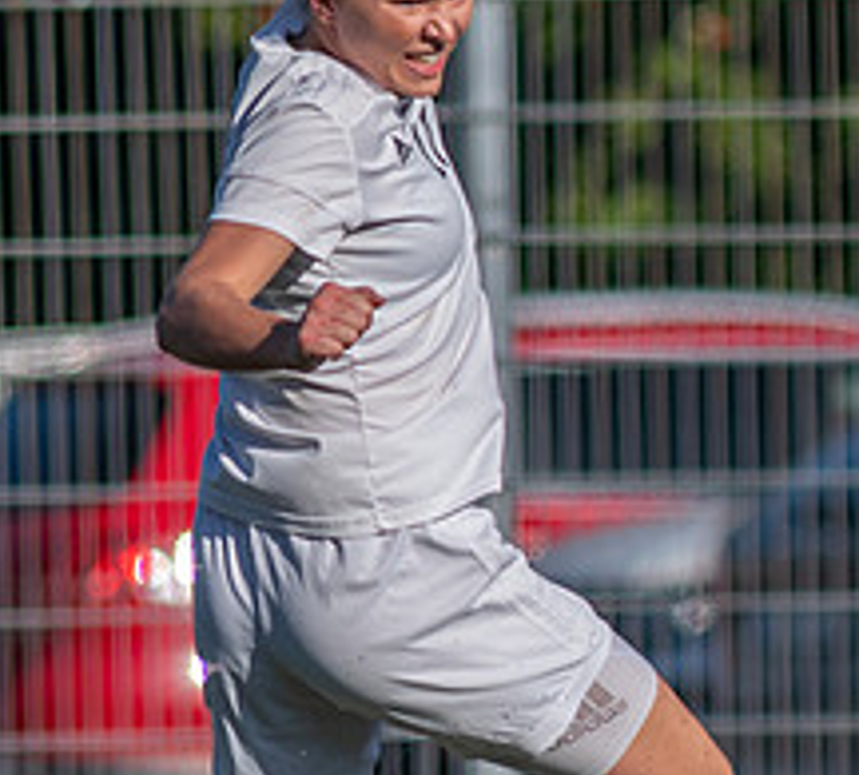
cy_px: 838
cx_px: 1560
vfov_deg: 1.0
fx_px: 43568
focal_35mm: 1629
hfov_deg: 1.1
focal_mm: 300
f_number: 3.5
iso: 100
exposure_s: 1/1600
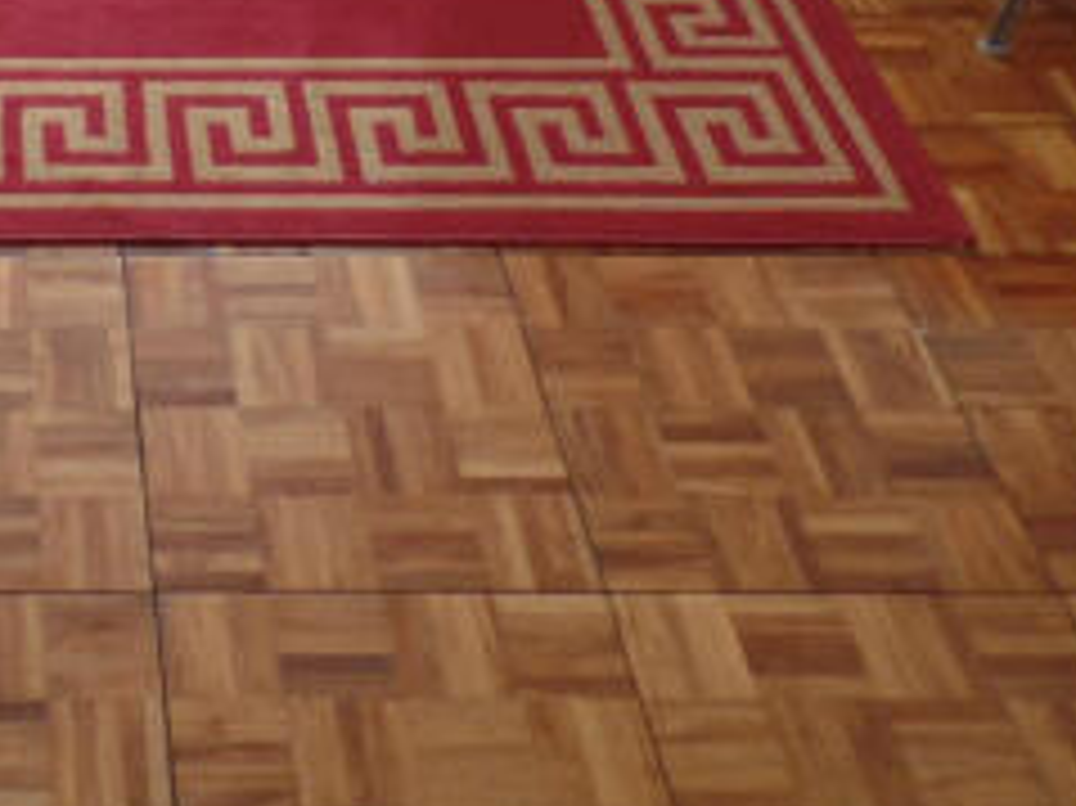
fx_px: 1740
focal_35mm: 56
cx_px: -65
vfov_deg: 24.3
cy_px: -92
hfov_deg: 31.1
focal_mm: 4.1
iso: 160
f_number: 2.8
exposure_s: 1/30
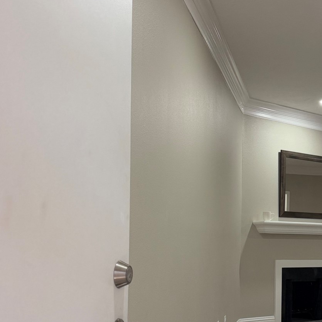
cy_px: 245
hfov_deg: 31.3
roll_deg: -1.4
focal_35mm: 52
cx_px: 290
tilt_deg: -1.0
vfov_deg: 32.1
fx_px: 547
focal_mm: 6.76
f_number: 1.78
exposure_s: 1/120
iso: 200
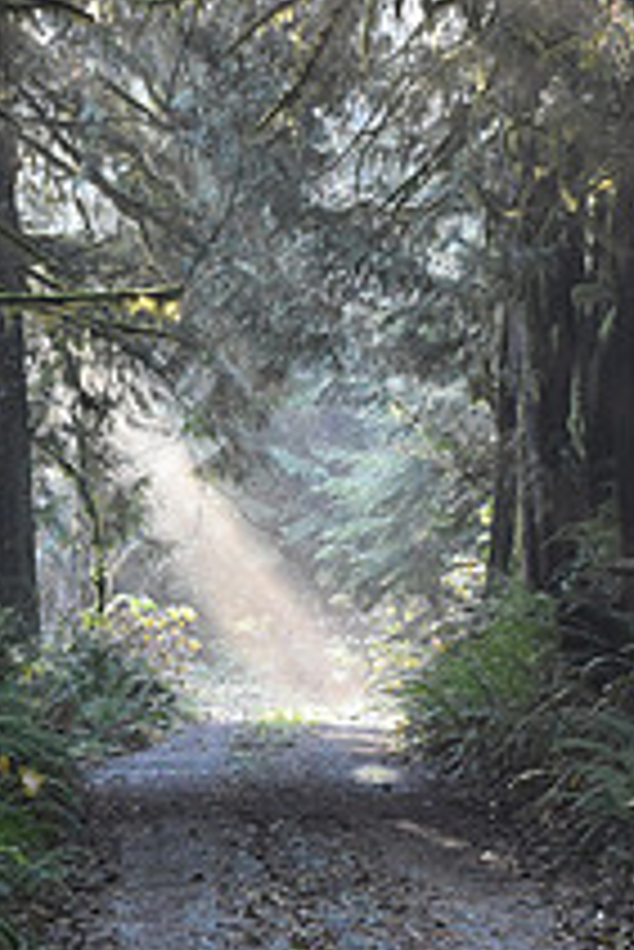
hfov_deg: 8.3
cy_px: 423
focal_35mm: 165
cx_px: 295
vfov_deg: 12.4
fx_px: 4351
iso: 1800
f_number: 4.8
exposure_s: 1/60
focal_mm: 40
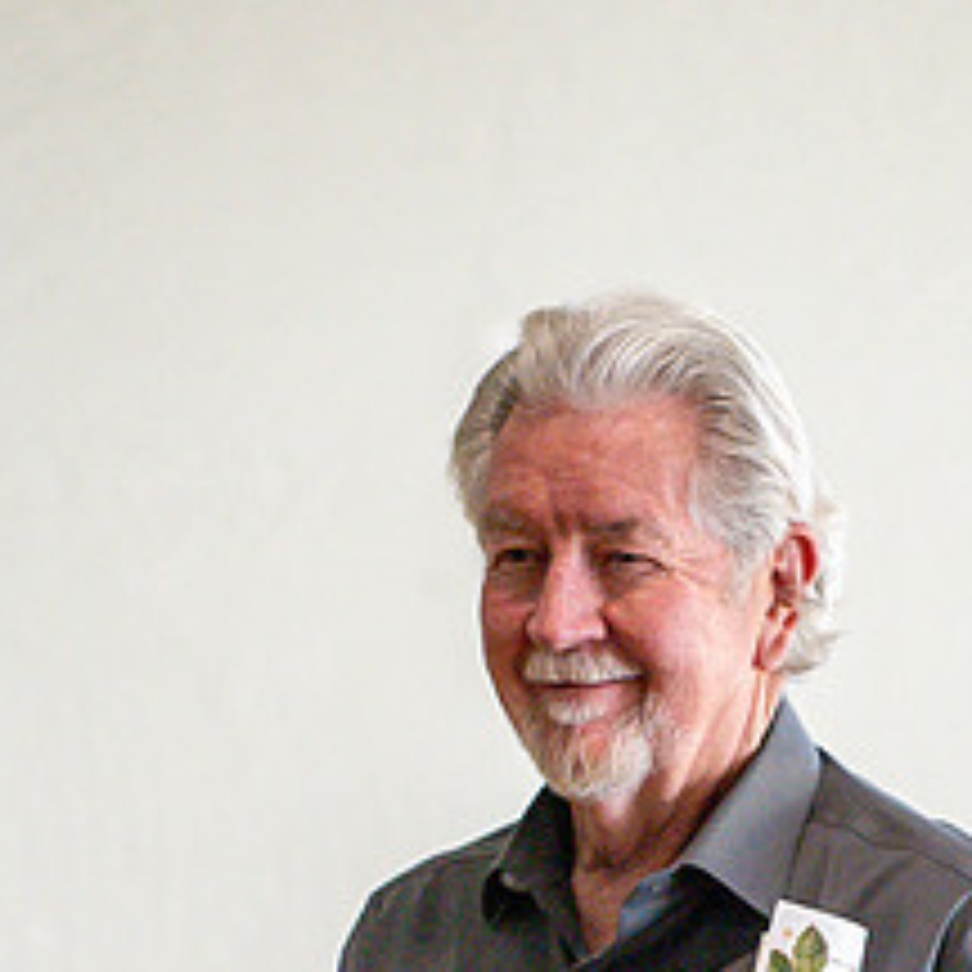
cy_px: 839
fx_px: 18267
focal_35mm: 575
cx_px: 635
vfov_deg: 3.0
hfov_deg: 3.0
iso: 2000
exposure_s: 1/640
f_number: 2.8
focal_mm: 200
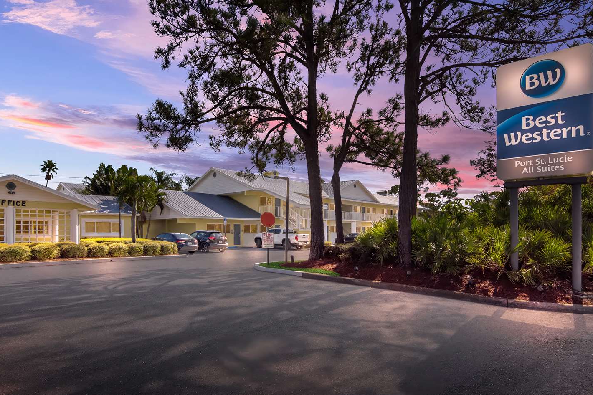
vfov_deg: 64.5
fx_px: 313
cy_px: 202
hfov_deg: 86.9
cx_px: 298
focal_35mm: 19
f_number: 6.3
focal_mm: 12
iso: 320
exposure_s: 1/320
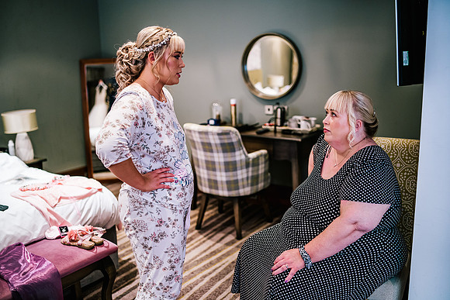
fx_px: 438
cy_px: 150
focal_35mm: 35
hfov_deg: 54.4
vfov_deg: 37.9
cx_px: 225
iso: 1250
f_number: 1.6
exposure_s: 1/250
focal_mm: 35
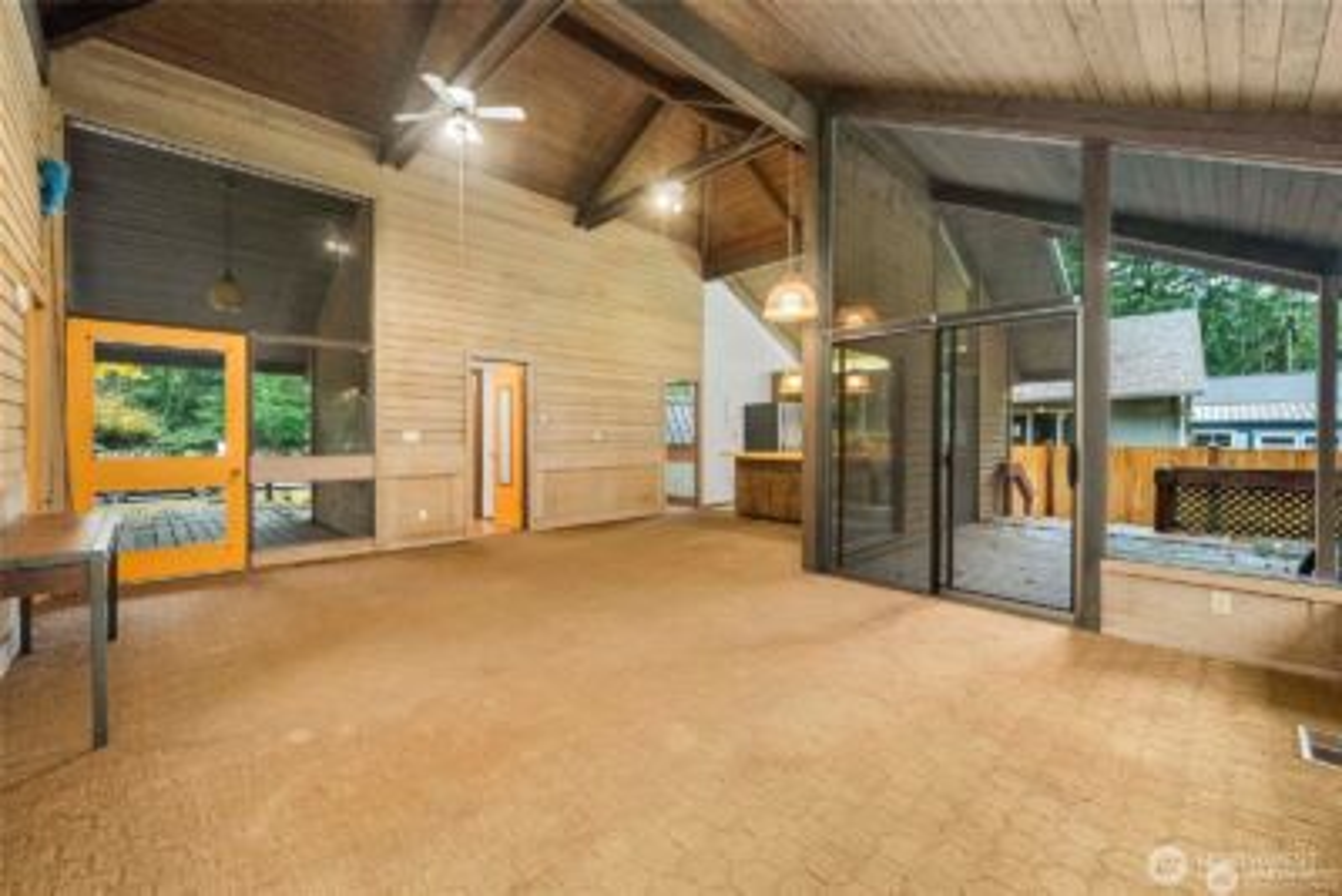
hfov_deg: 104.2
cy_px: 448
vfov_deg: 81.3
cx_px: 671
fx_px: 522
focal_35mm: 14
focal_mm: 14
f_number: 7.1
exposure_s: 1/60
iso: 1600
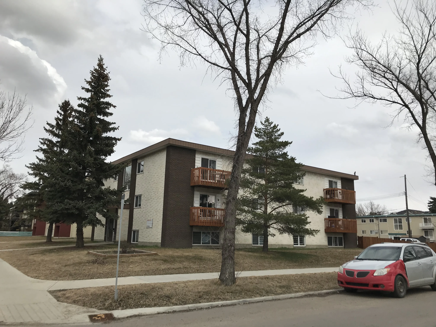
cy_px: 164
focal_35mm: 28
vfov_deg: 49.7
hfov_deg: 63.4
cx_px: 218
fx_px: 353
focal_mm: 3.99
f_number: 1.8
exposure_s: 1/2994
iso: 20
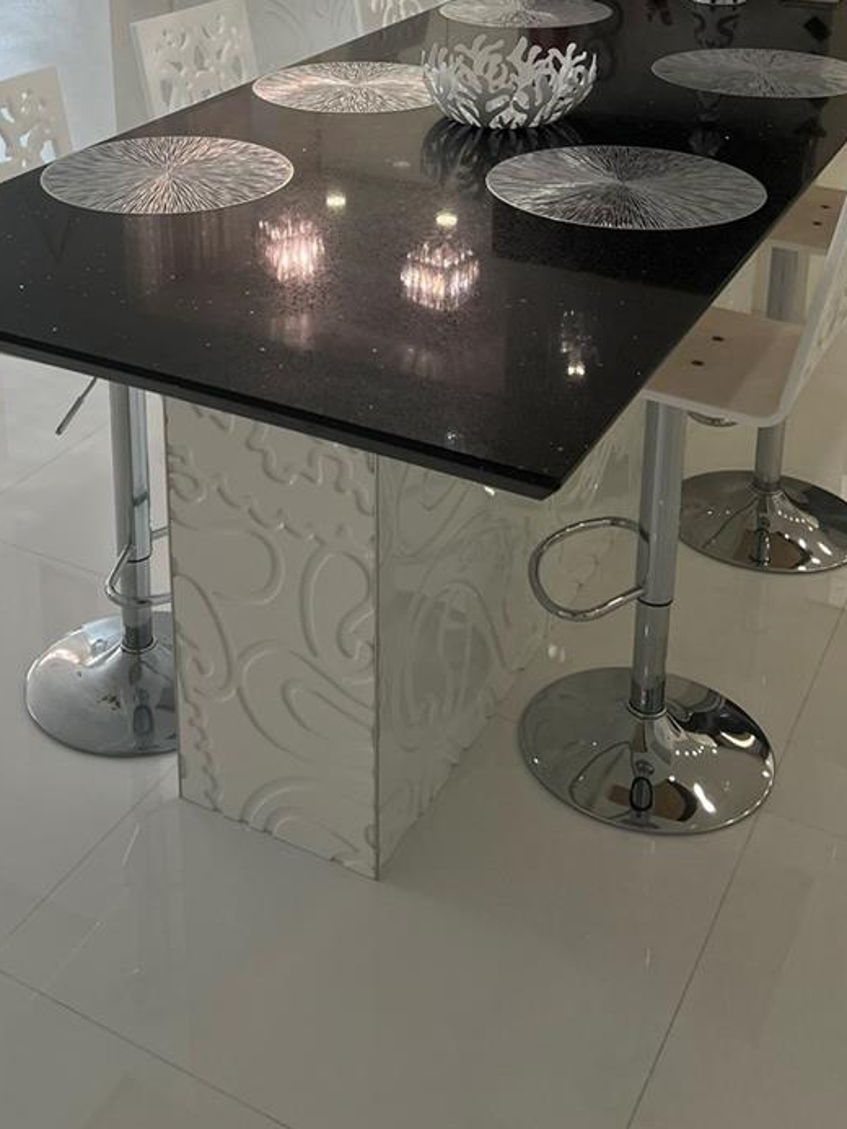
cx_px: 254
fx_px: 1468
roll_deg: +2.5
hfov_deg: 31.8
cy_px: 166
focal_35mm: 45
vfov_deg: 39.7
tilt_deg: -16.8
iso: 50
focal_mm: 5.7
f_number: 1.5
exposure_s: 1/120
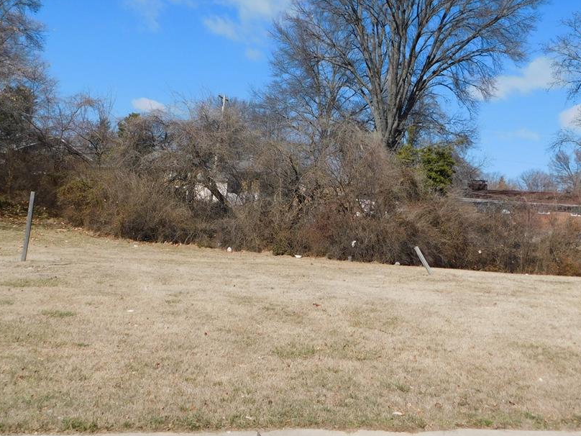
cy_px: 166
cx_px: 302
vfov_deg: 37.5
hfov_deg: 49.0
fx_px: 638
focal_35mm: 38
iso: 125
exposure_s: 1/400
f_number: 6.4
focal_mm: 5.3
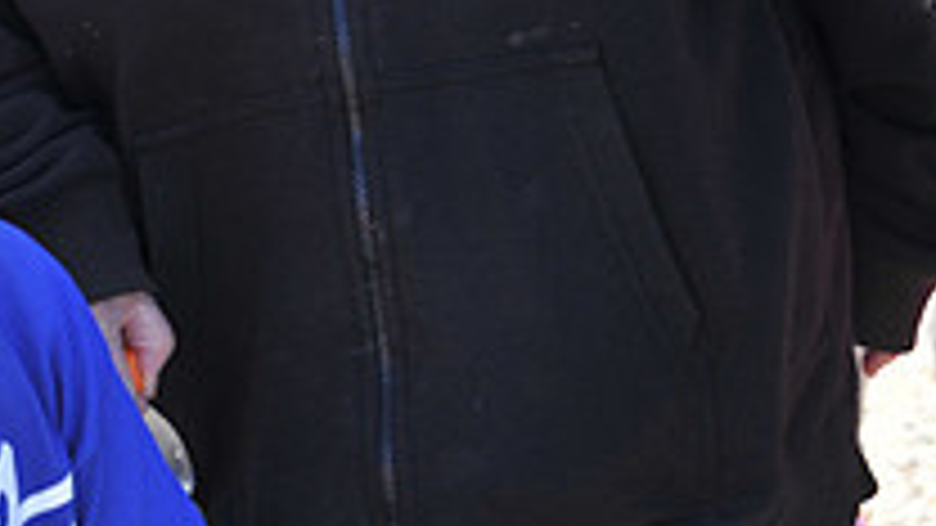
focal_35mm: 204
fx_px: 5063
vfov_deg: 5.9
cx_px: 288
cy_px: -333
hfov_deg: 10.5
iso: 200
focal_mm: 70
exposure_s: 1/200
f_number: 5
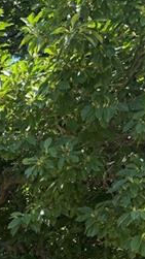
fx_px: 547
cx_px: -128
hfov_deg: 13.4
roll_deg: +0.2
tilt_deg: +7.8
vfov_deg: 23.4
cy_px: 339
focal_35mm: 80
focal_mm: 6.76
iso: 100
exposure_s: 1/1174
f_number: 1.78
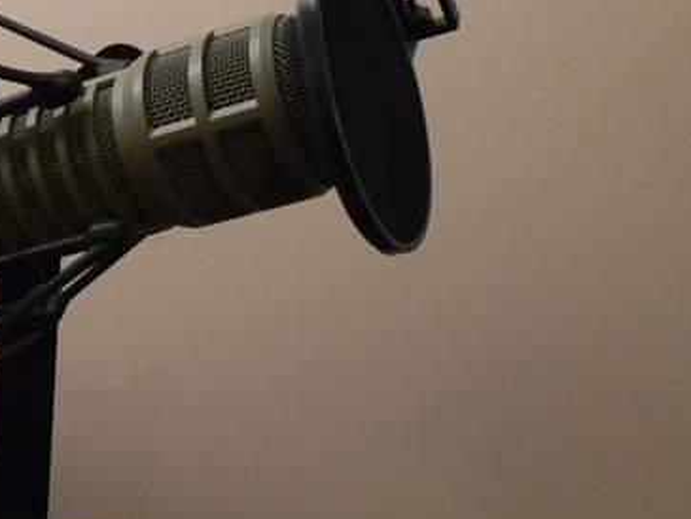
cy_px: 170
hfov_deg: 27.7
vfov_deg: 21.5
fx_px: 1358
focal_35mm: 68
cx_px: 93
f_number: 3
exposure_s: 1/30
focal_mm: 5.4
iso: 320
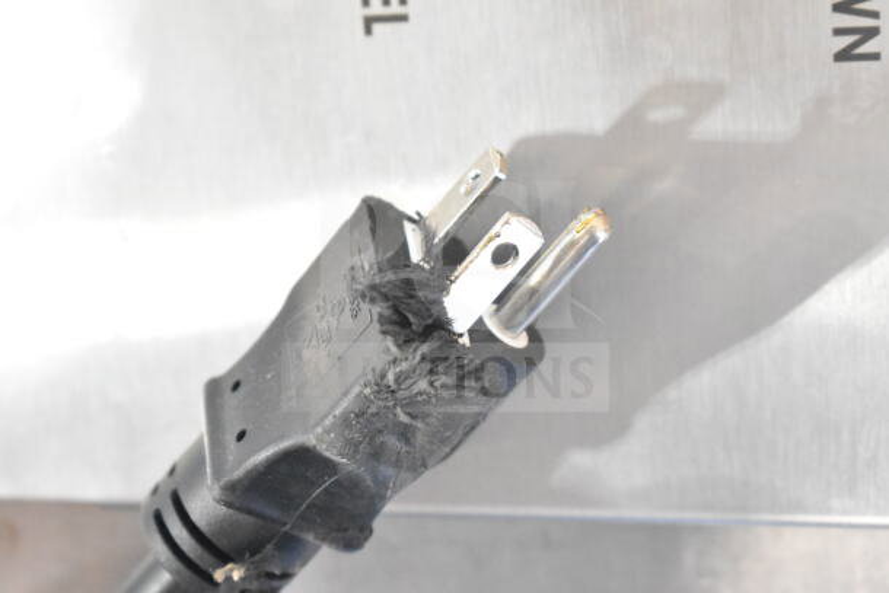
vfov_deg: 16.6
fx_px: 2038
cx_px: 444
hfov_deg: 24.6
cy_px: 296
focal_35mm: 82
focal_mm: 55
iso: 9000
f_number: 5.6
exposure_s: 1/100
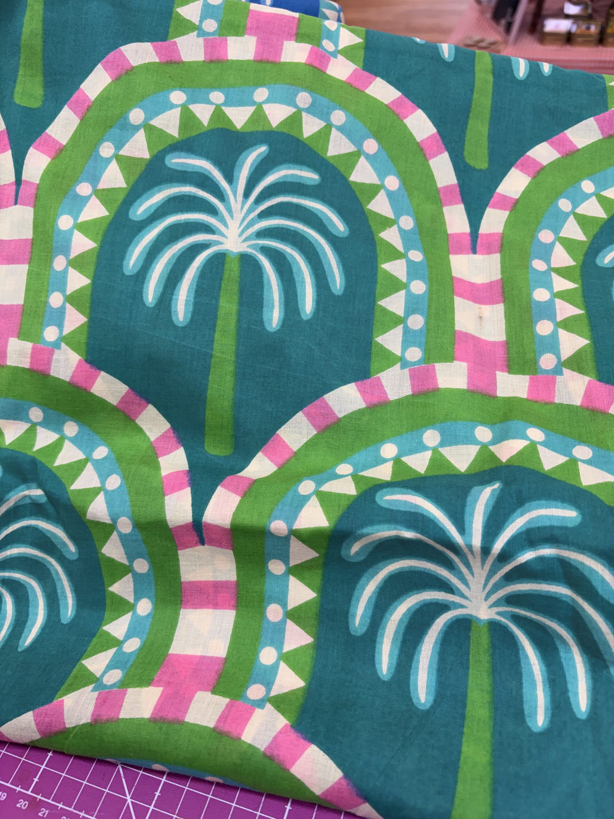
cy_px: 410
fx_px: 615
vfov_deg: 67.3
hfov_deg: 53.1
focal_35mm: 26
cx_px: 307
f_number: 1.6
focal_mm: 5.96
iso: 50
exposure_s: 1/100
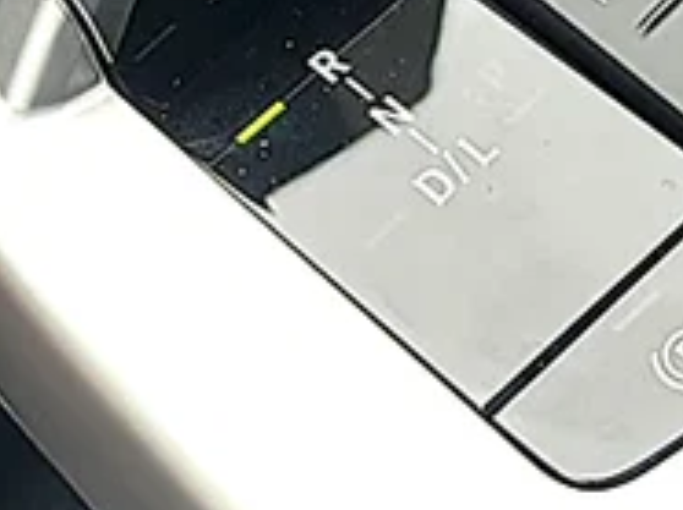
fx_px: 2522
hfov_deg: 15.4
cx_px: 514
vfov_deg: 11.3
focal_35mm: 128
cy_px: -94
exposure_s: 1/476
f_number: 1.78
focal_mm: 6.86
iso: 80
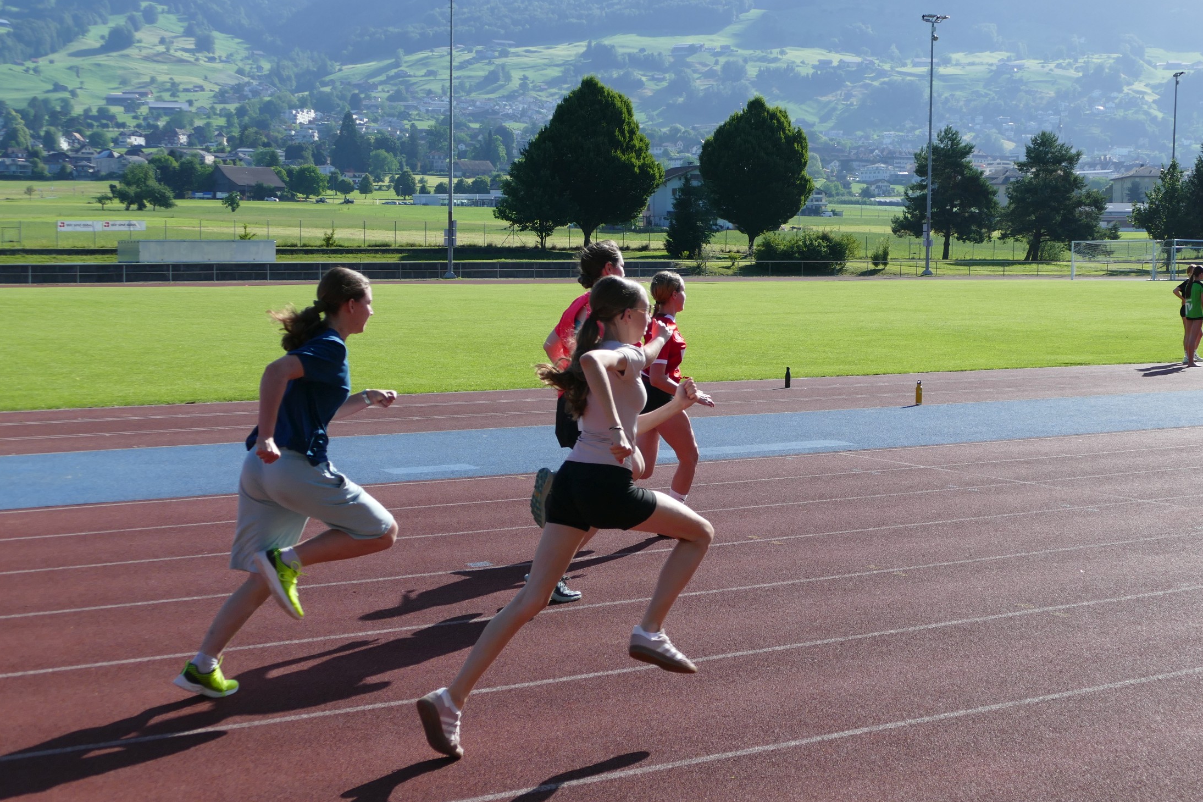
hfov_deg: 39.4
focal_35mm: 50
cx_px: 744
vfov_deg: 27.0
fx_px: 1671
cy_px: 356
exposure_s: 1/1300
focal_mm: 14.76
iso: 125
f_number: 3.2
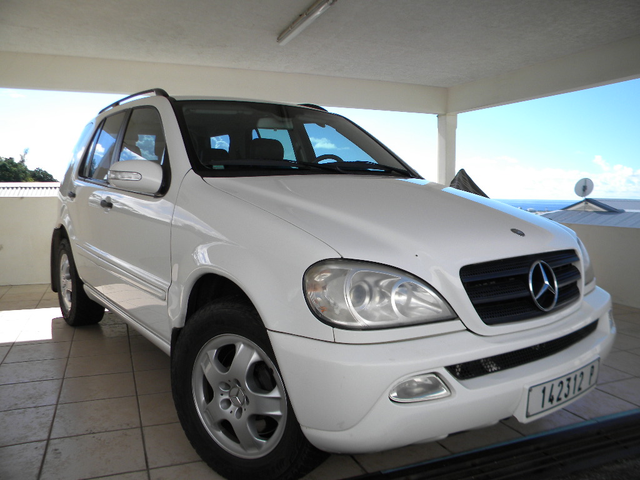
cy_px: 240
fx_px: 518
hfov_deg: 63.4
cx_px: 320
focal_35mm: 28
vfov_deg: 49.7
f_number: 3.5
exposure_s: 1/648
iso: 80
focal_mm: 5
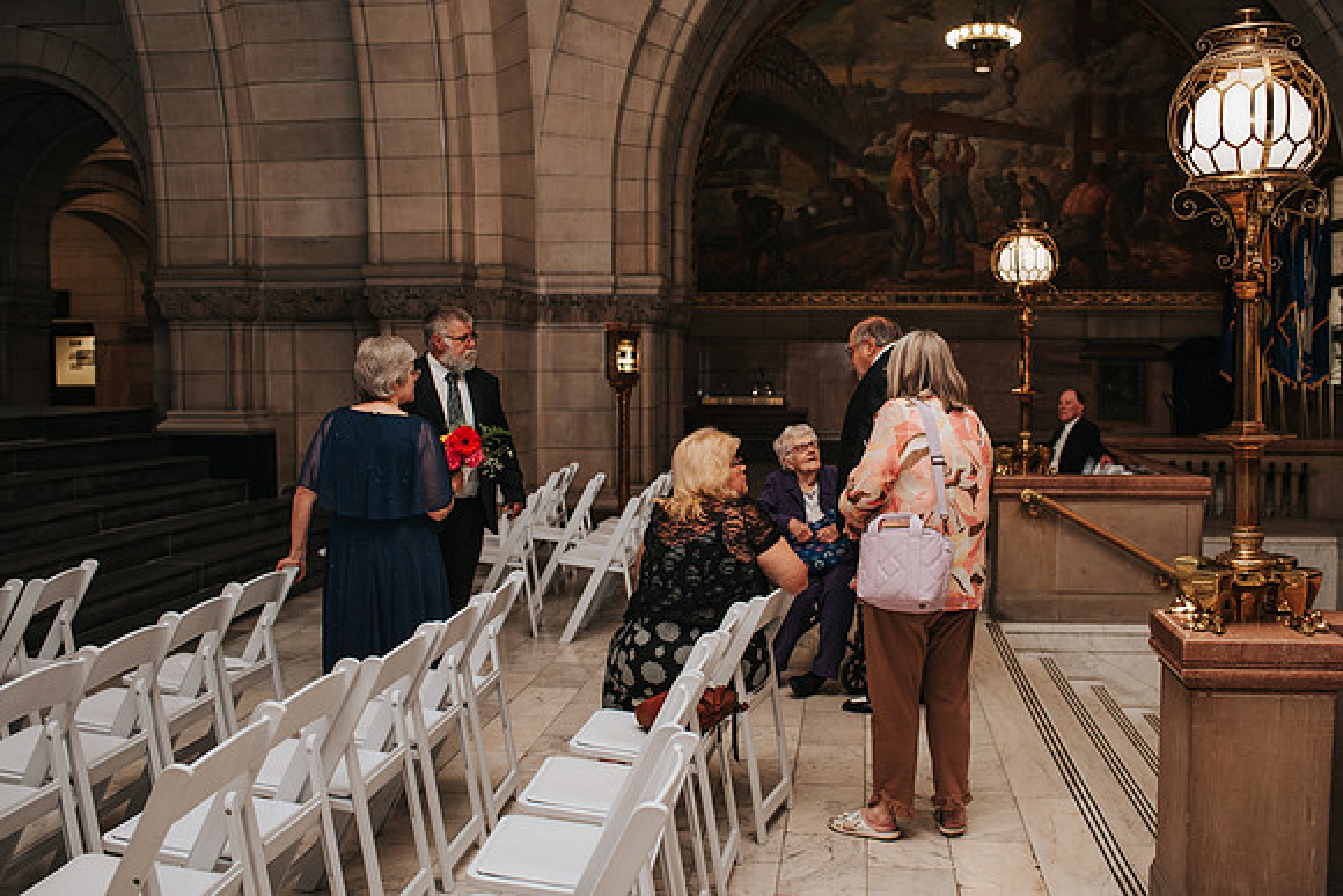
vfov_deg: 36.3
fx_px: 1366
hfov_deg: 52.3
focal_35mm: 37
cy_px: 448
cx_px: 699
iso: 1000
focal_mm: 35
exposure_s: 1/160
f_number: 4
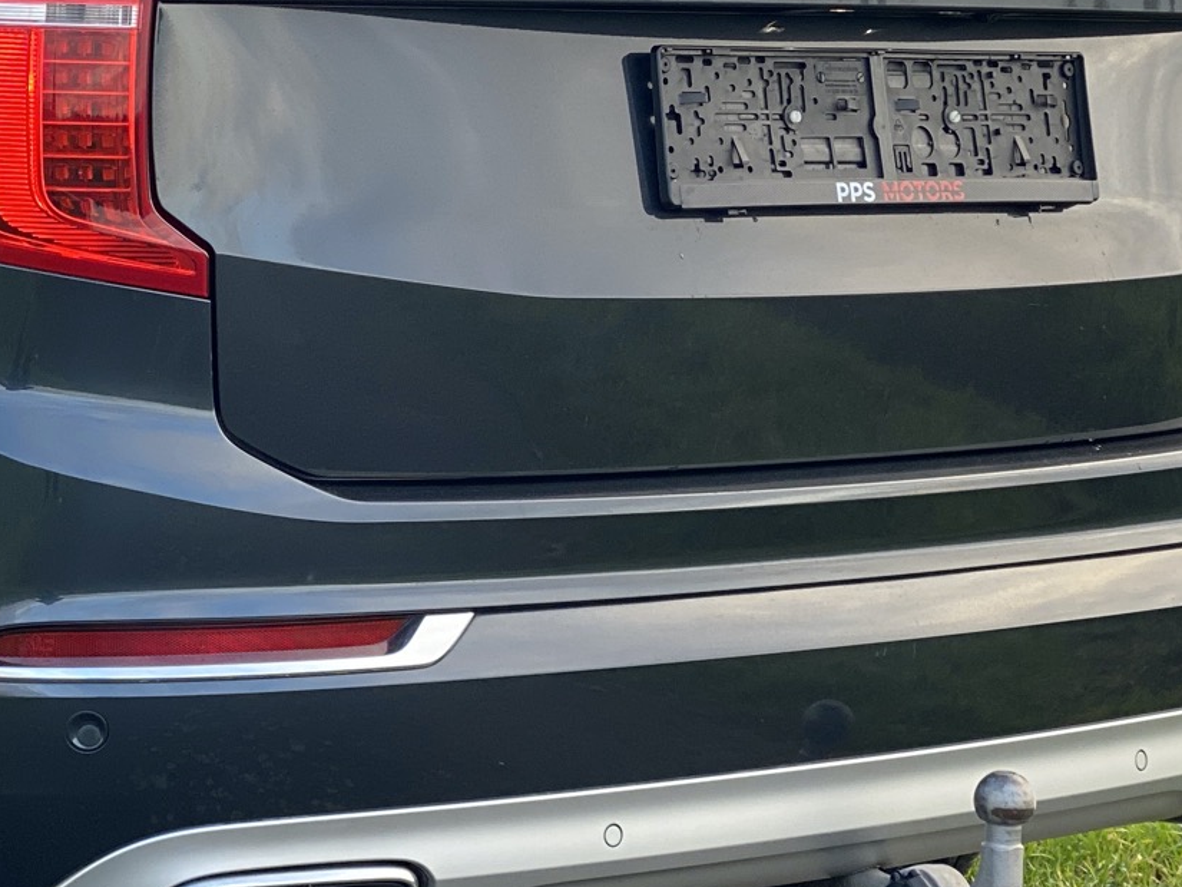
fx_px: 4337
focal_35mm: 127
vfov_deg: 11.6
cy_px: 156
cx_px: 236
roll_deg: -1.5
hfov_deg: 15.4
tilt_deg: -2.7
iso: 40
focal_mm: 6
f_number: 2
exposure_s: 1/122
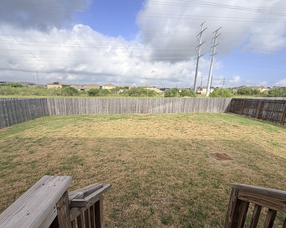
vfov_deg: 80.2
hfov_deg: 93.1
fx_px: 135
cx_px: 149
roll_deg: -3.1
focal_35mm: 16
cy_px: 122
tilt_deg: -12.1
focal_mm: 2.22
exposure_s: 1/522
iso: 40
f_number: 2.2
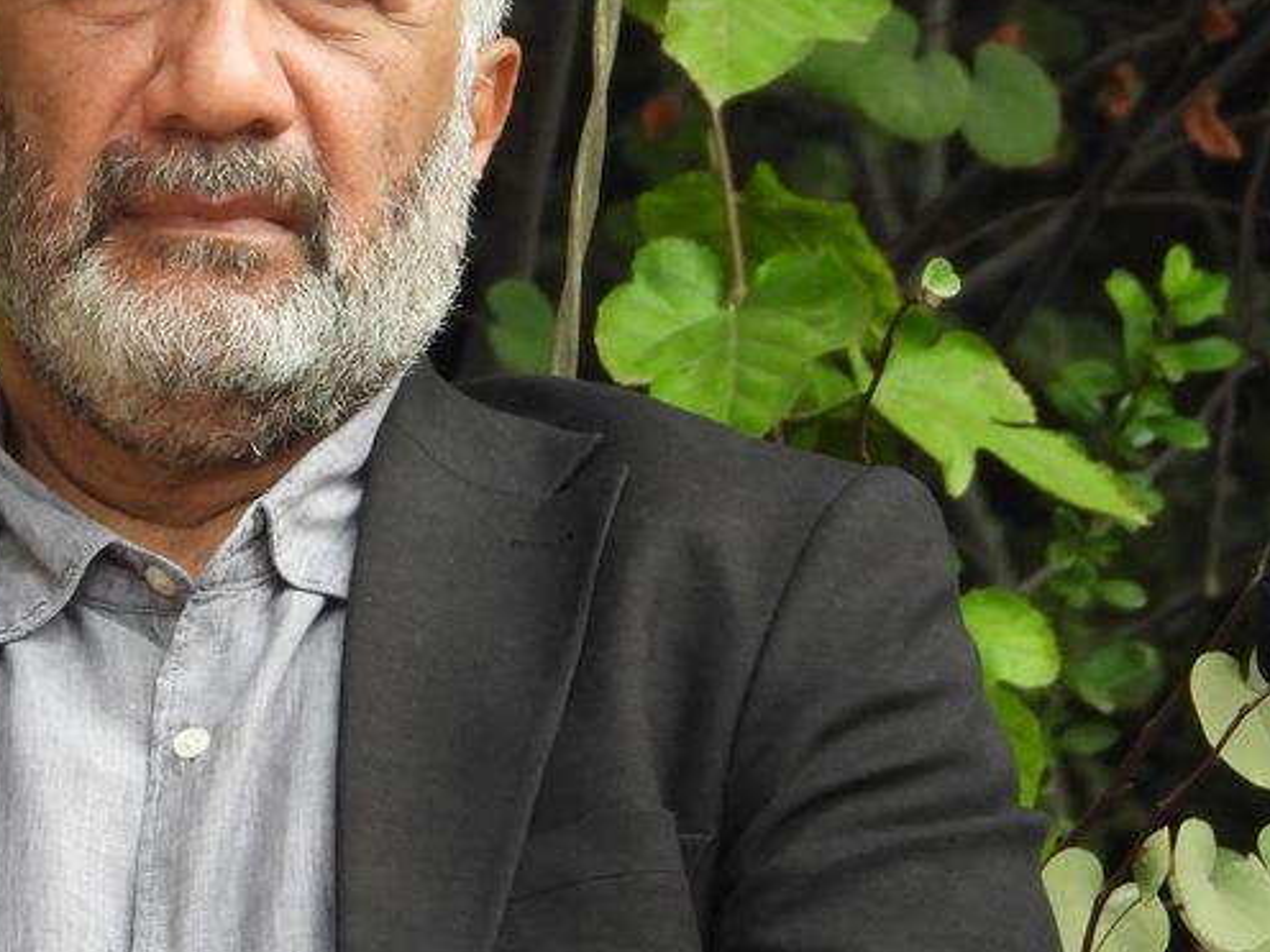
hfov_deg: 1.9
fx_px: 37899
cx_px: 166
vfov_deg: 1.4
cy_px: 461
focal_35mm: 1033
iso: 400
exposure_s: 1/250
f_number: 5
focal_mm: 89.9
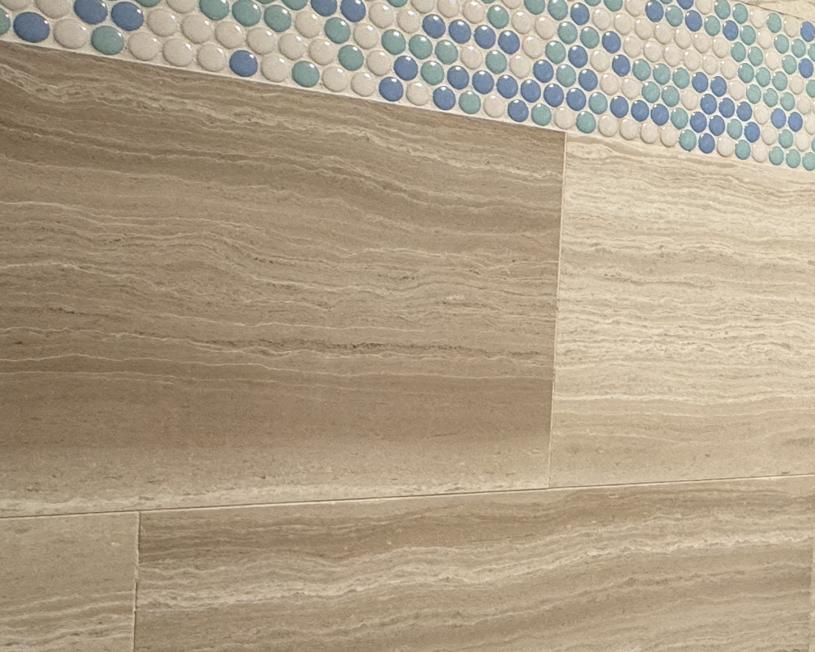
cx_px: 725
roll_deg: -3.5
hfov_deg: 39.2
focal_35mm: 44
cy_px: 339
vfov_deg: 34.2
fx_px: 1061
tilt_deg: -1.3
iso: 200
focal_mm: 2.22
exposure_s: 1/60
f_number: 2.2
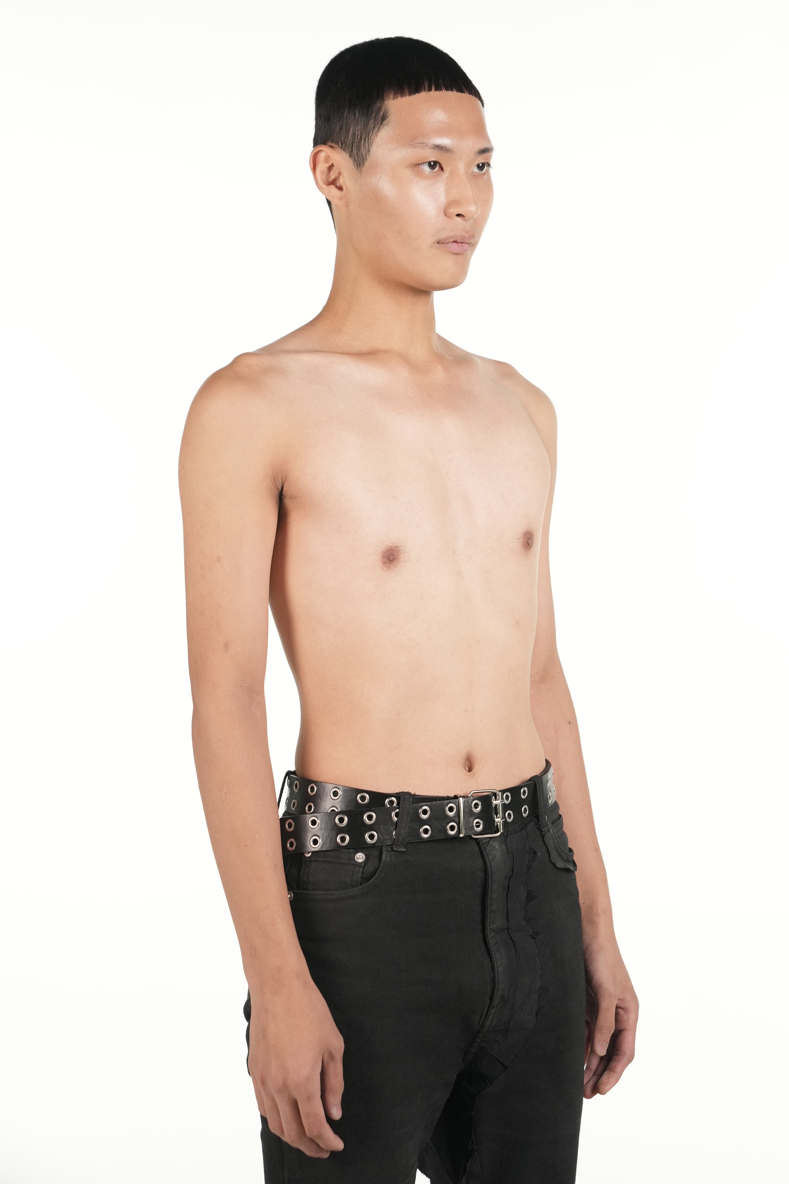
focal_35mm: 61
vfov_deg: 32.9
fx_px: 2005
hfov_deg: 22.3
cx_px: 394
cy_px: 592
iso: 1250
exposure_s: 1/200
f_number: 4
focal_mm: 61
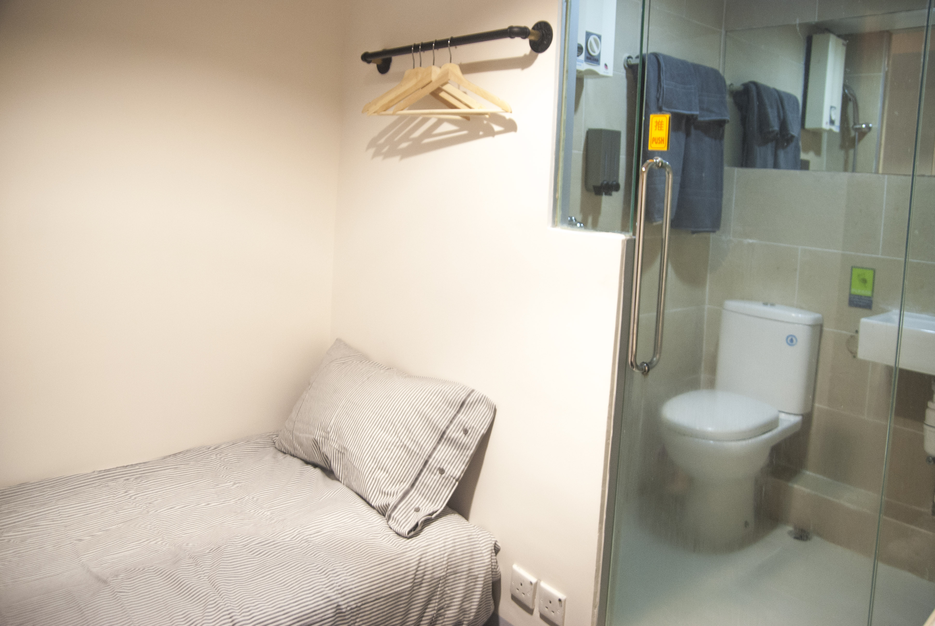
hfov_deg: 70.4
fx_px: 663
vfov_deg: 50.5
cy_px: 313
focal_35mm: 26
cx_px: 468
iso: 200
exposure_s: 1/2
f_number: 2.8
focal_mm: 17
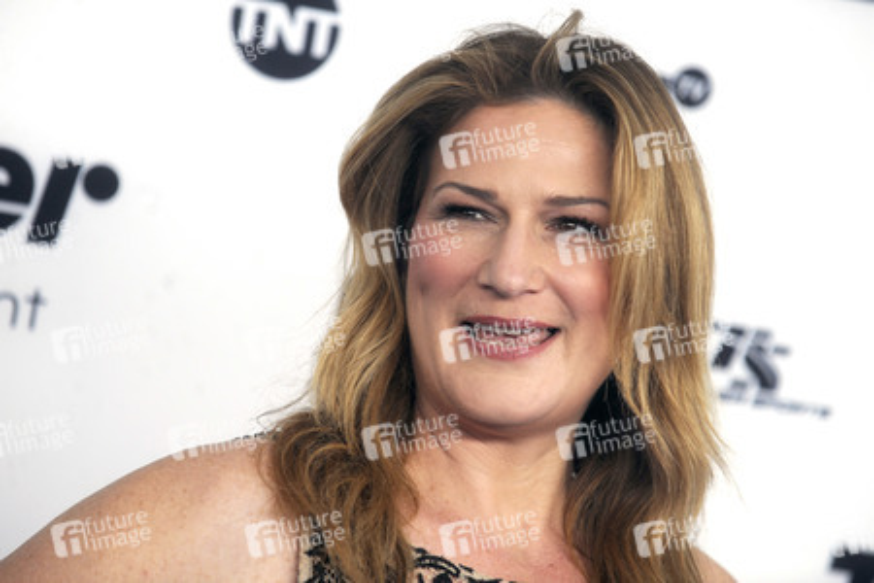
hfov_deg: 10.3
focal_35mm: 200
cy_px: 292
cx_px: 437
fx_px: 4855
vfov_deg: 6.9
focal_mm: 200
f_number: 5
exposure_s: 1/400
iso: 640
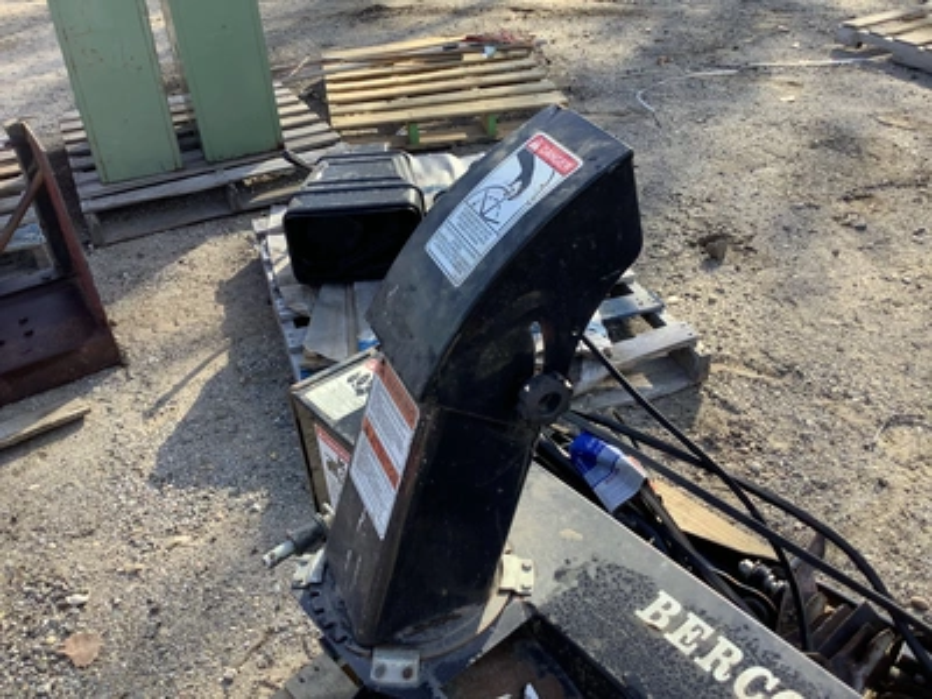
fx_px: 835
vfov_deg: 45.4
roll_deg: +3.5
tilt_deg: -37.5
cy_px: 350
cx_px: 466
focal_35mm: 31
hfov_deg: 58.4
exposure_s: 1/236
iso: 25
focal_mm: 3.3
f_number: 2.4
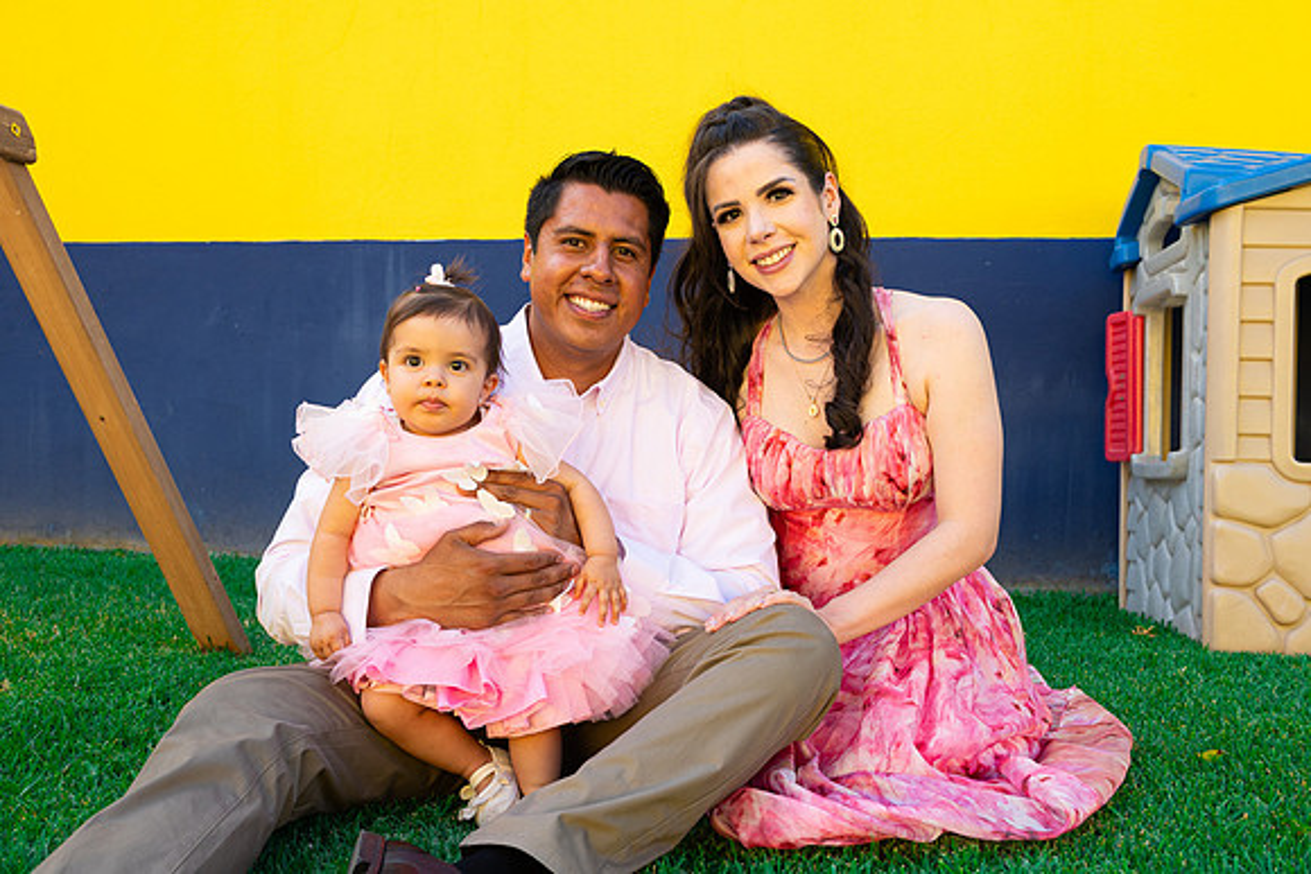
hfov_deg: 54.4
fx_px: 1275
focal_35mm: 35
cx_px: 656
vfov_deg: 37.9
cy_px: 437
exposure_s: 1/400
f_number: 5.6
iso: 400
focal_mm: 35
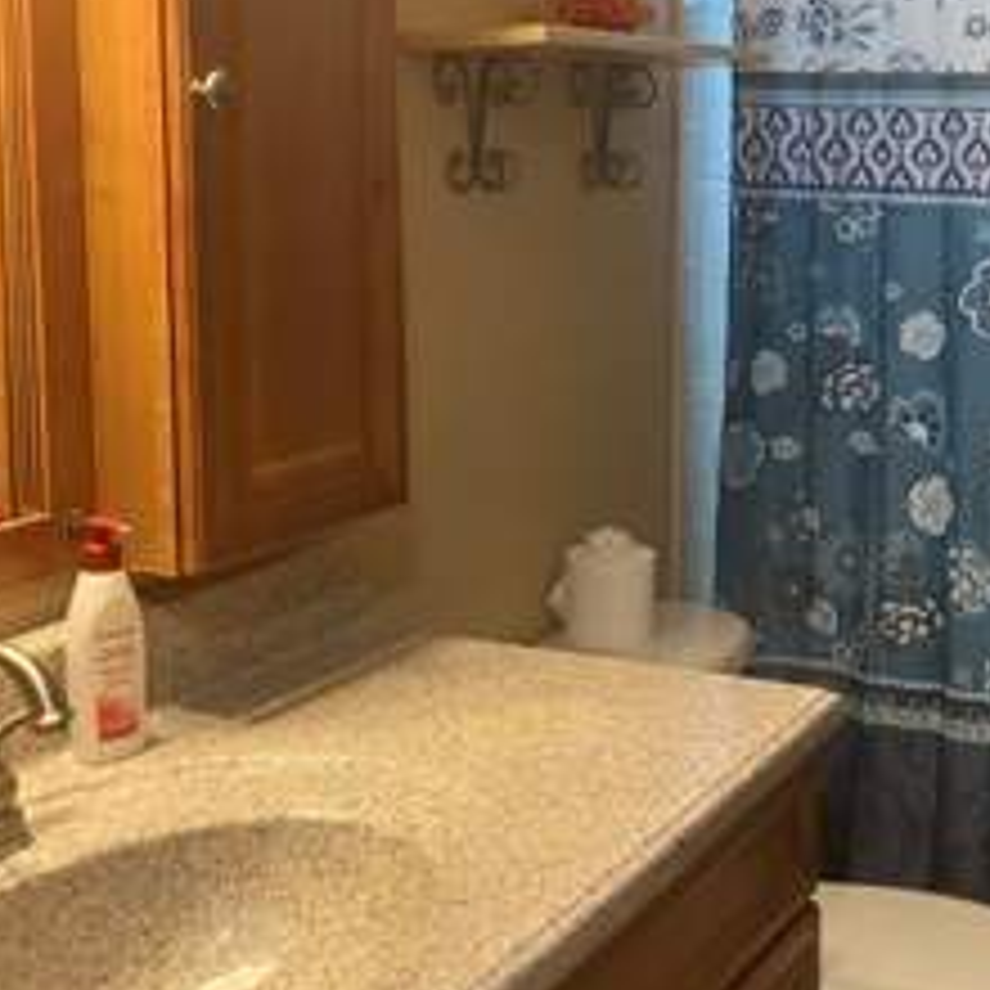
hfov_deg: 31.0
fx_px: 1747
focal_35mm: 54
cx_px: 756
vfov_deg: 31.4
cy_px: 342
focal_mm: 3.99
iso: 200
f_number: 1.8
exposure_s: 1/60
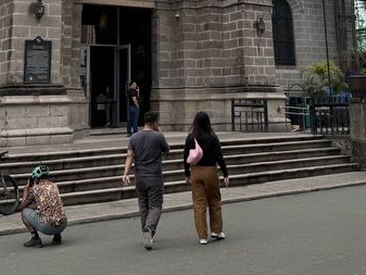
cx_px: 187
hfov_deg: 33.8
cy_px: -43
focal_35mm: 57
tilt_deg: +13.9
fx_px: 603
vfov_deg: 23.7
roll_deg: +1.0
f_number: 1.78
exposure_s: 1/4975
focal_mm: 6.76
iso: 80
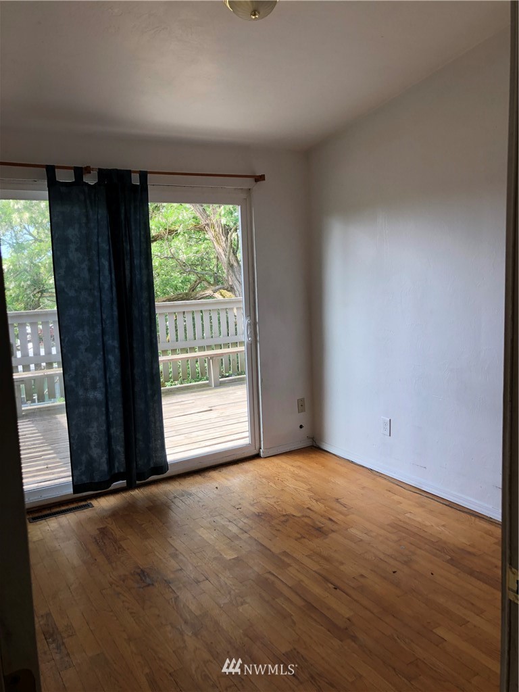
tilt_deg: -7.3
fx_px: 560
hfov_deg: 49.7
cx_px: 260
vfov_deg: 63.4
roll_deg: +2.1
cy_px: 346
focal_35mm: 28
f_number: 1.8
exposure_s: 1/120
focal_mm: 3.99
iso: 40
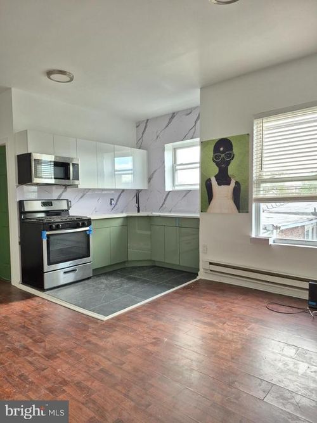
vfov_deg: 73.9
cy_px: 212
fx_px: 281
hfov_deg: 58.9
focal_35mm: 23
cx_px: 158
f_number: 1.8
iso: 125
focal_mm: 5.4
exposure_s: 1/180
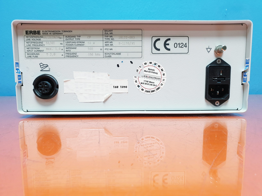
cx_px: 131
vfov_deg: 53.1
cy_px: 98
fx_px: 197
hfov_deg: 67.3
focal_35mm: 26
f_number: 2.4
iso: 125
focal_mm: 4.3
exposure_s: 1/50
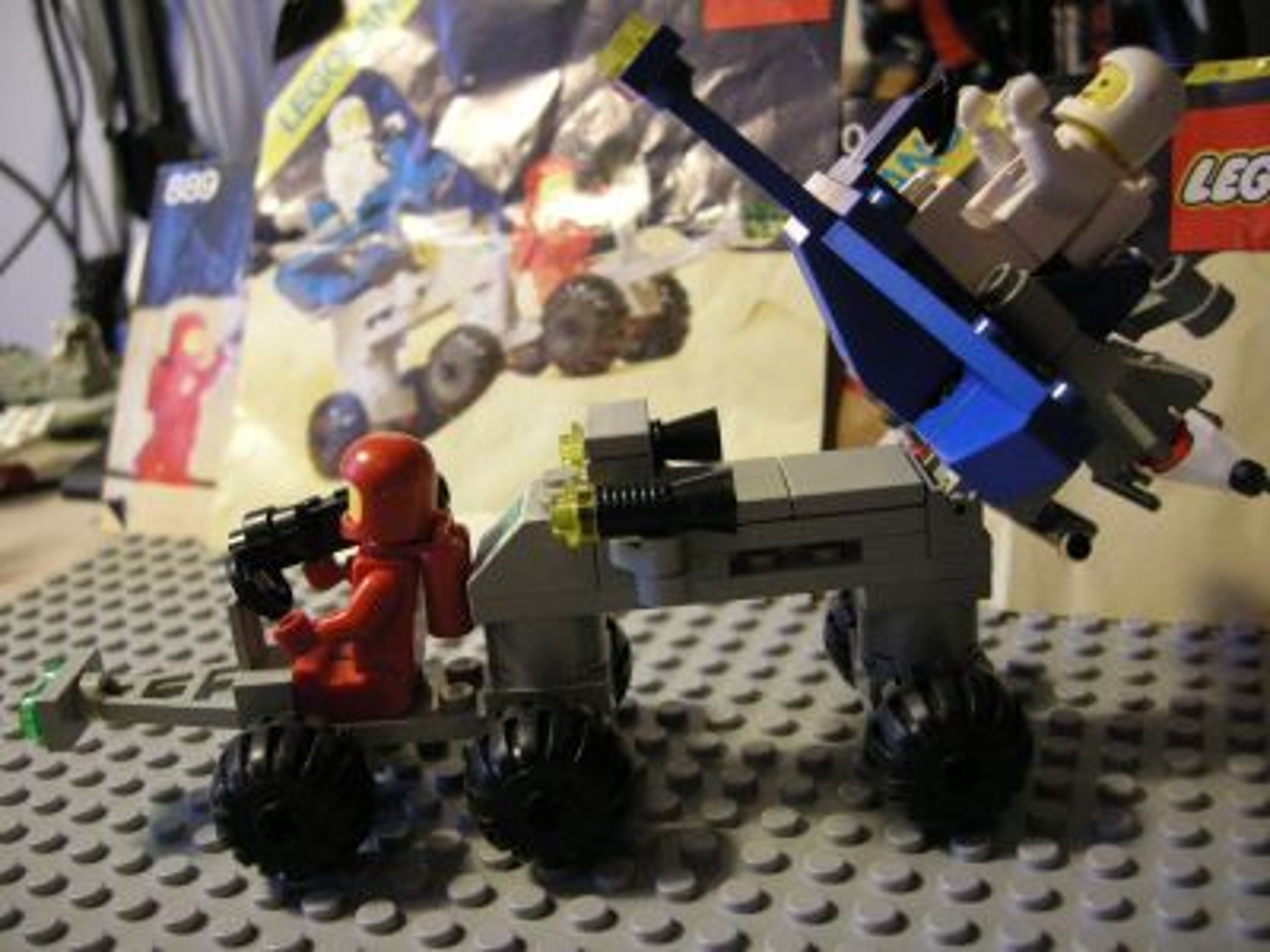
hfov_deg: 51.4
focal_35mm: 36
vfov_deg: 39.7
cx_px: 635
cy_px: 476
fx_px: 1321
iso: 400
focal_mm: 7.5
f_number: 2.7
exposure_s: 1/29.2
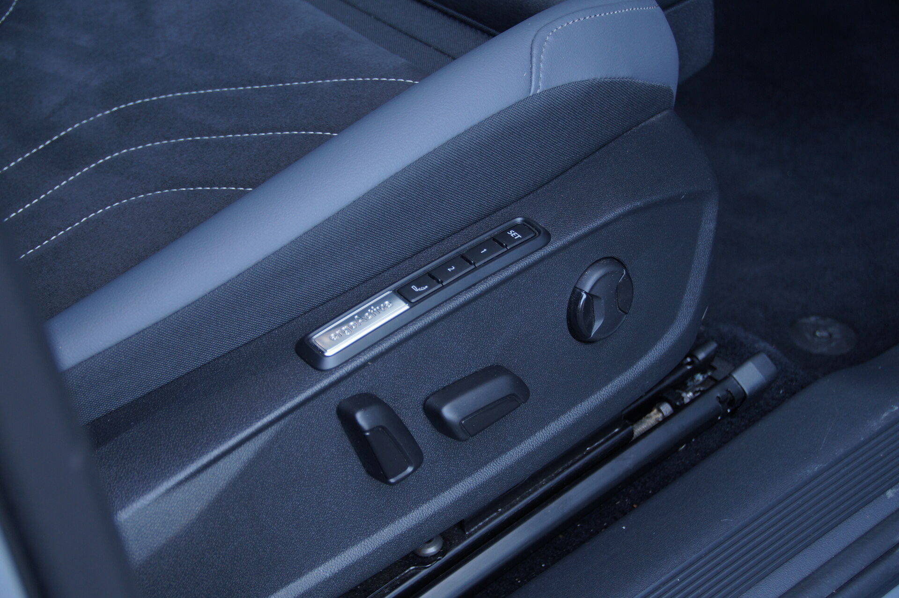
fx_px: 1685
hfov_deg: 29.9
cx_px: 450
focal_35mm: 68
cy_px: 299
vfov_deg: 20.1
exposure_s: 1/80
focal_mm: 45
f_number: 4.5
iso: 250
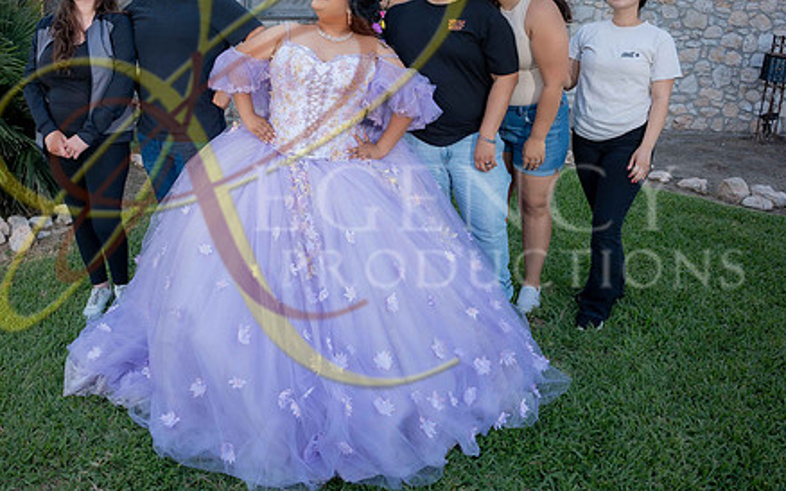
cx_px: 330
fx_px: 579
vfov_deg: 45.3
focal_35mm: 27
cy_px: 160
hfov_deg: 68.0
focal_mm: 20
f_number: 2.8
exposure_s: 1/400
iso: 125
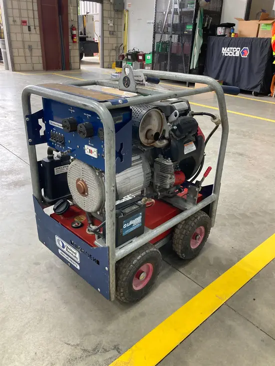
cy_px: 183
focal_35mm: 28
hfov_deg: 49.8
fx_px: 297
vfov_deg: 63.4
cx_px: 138
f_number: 1.8
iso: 80
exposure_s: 1/121
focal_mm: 3.99
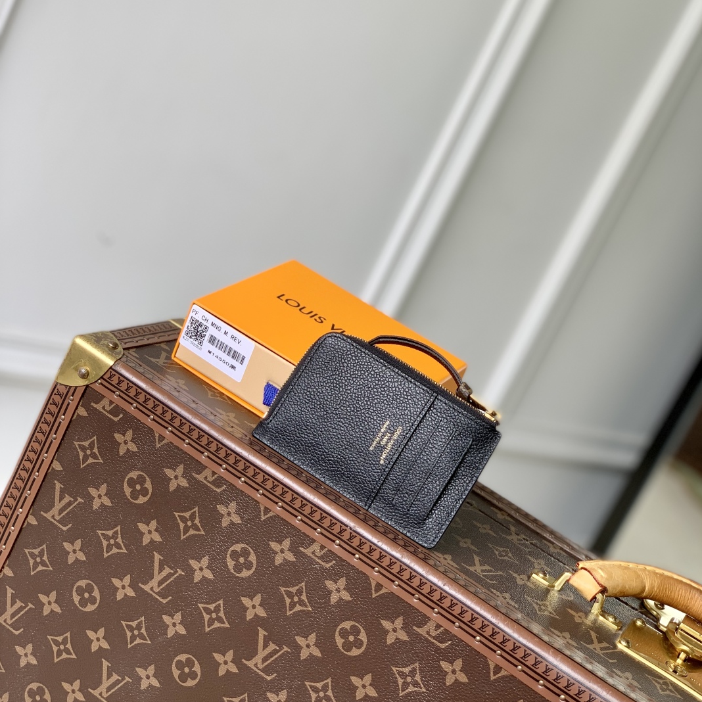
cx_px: 354
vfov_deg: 27.7
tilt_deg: -13.6
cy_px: 304
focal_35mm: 62
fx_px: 1423
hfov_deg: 27.7
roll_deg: -26.4
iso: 20
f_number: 2.4
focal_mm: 6
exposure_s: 1/122
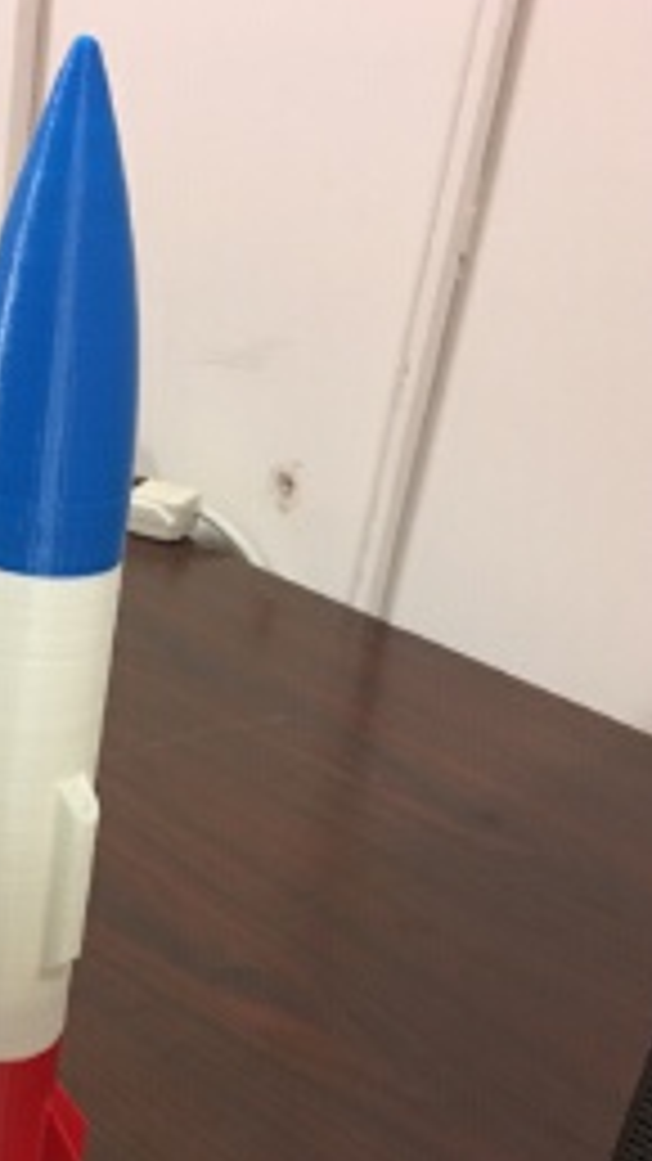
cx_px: 54
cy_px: 855
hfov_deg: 23.7
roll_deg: -5.6
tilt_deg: -28.8
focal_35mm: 49
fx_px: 1507
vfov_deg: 41.0
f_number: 2.2
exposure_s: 1/30
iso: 125
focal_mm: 4.15
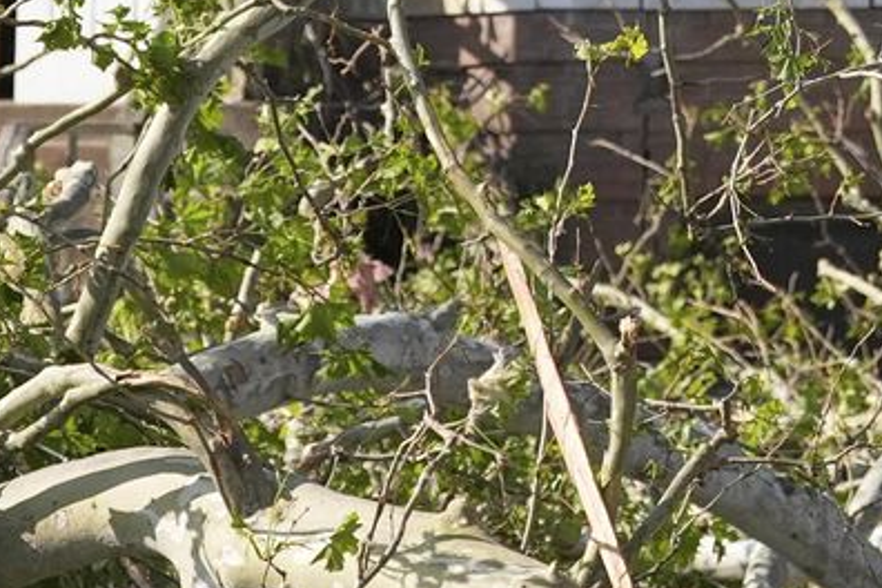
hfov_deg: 5.6
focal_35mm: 362
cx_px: 1256
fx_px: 8868
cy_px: -469
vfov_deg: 3.8
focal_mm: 70
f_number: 4.5
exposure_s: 1/6400
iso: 800
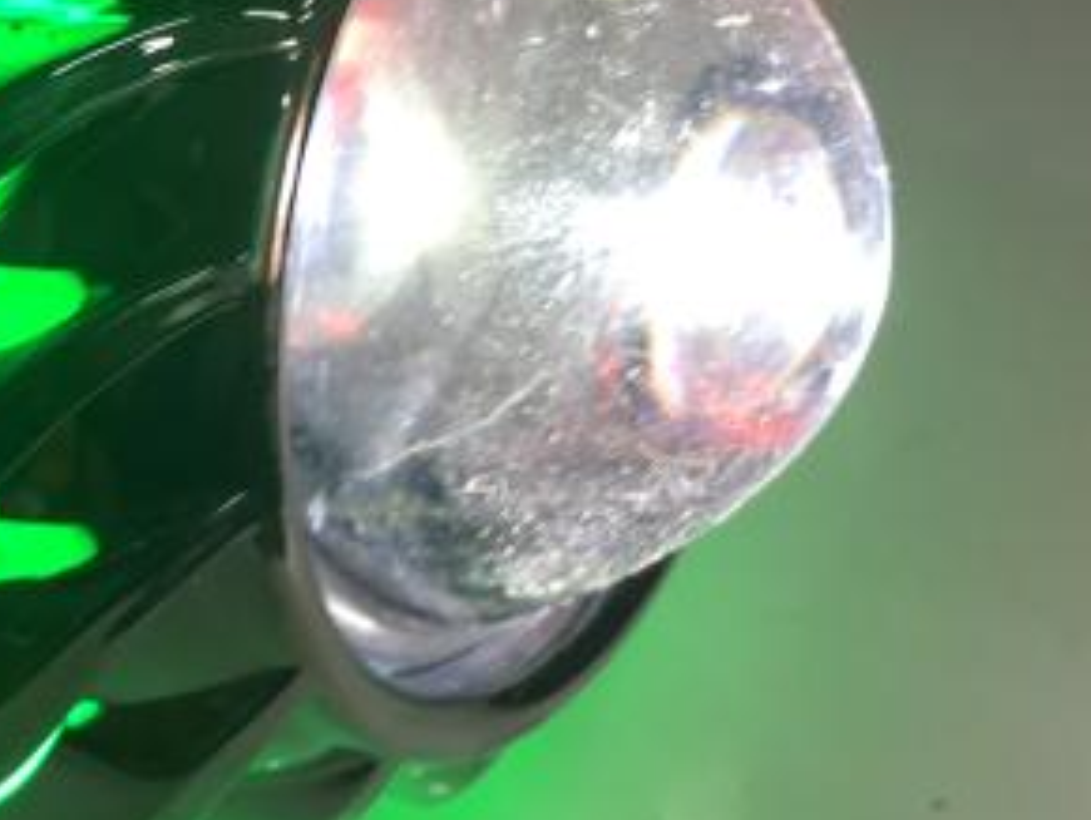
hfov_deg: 23.2
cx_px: -53
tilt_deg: -49.7
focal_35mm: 80
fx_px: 2523
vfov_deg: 18.3
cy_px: 166
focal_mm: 4.15
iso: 32
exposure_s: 1/120
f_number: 2.2
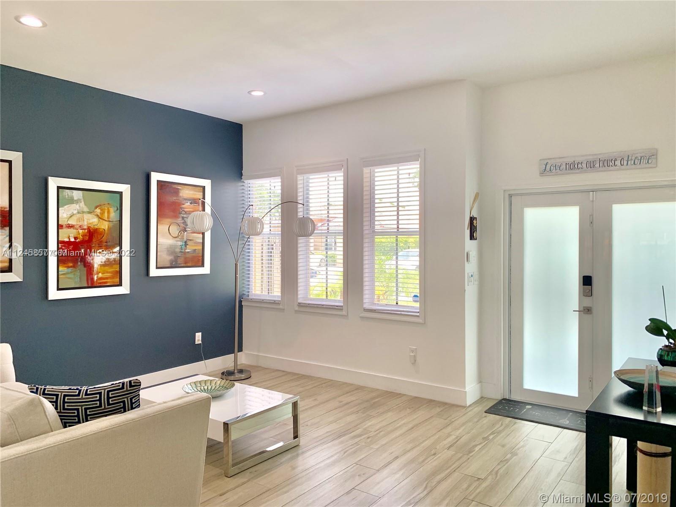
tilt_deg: -2.5
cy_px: 254
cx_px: 338
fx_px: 508
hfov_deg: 67.3
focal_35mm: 26
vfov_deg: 53.1
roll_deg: -0.3
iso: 64
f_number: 1.8
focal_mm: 4.25
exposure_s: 1/120
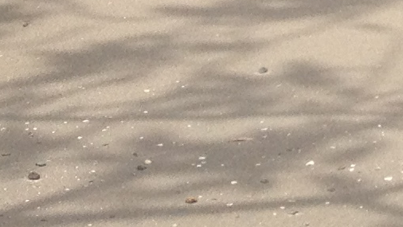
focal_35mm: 246
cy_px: -541
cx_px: 1177
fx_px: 2630
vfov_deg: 4.7
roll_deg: -0.7
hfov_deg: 7.7
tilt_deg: +3.8
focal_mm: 4.28
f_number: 2.4
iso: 50
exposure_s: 1/800
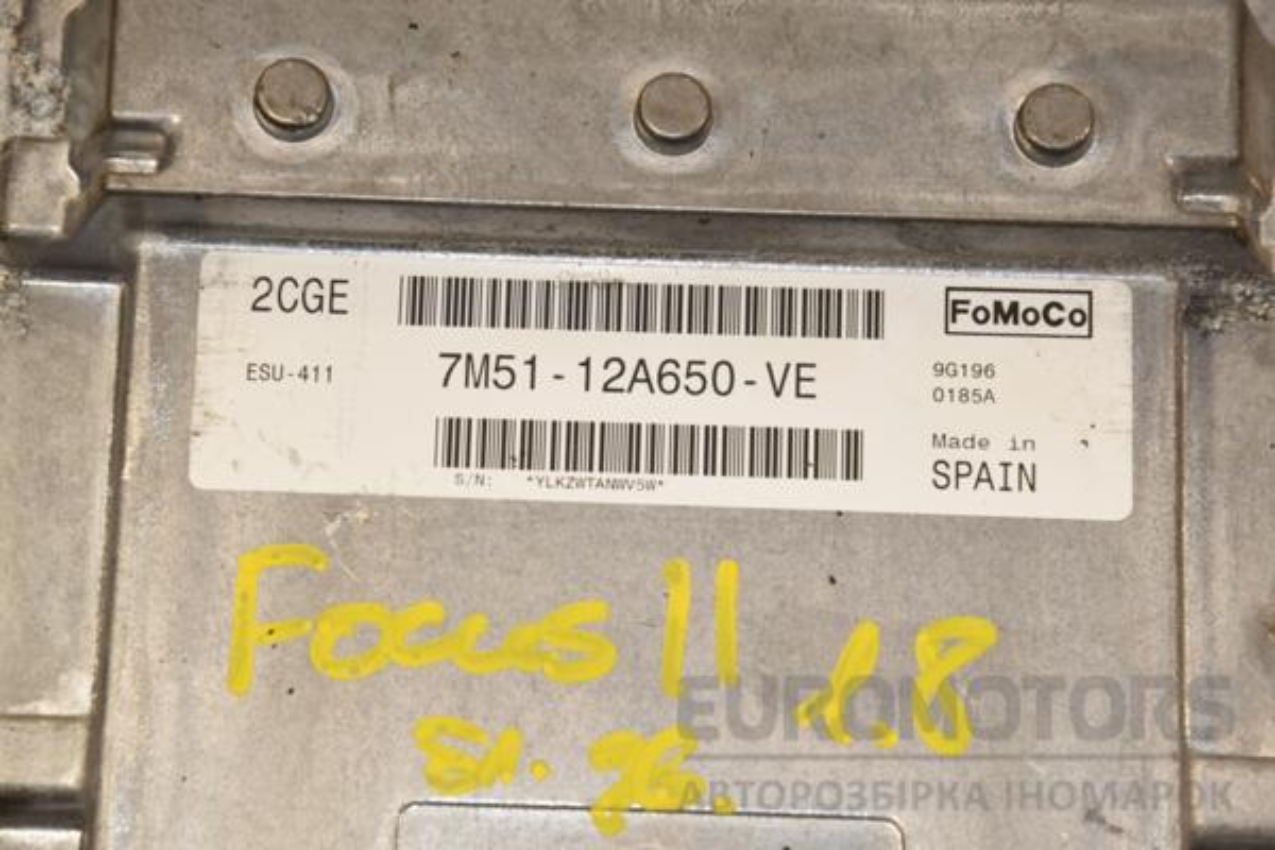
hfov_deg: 13.0
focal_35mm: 158
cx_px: 638
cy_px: 425
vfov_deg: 8.7
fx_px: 5578
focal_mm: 105
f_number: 10
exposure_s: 1/200
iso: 800
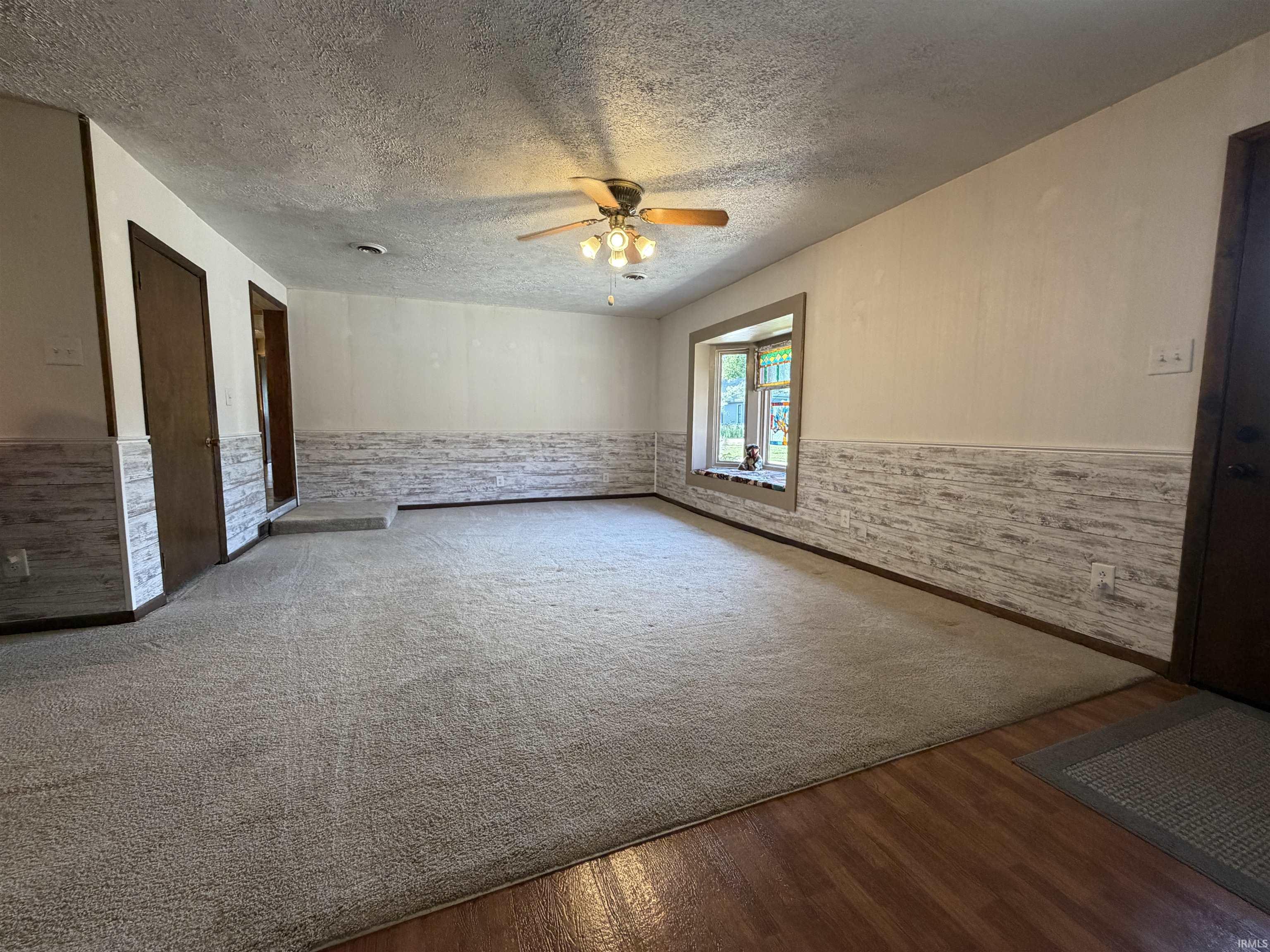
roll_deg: -0.2
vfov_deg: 85.7
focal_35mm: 14
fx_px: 514
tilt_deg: -5.7
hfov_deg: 102.1
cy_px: 476
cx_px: 635
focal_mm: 2.22
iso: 320
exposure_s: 1/120
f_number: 2.2
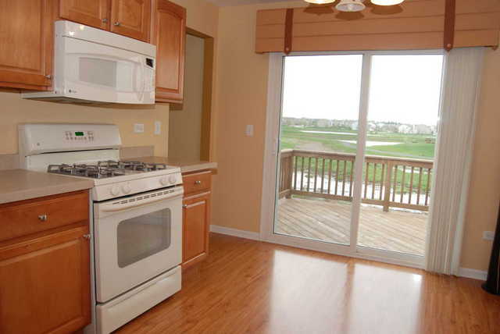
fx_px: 375
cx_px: 250
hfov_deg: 67.3
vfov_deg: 48.0
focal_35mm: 27
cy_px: 167
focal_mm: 18
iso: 250
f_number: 6.3
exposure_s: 1/160
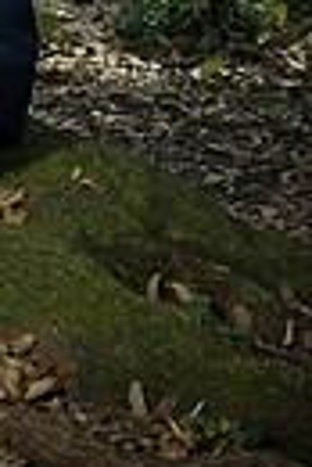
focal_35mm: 311
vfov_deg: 6.5
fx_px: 4032
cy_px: -284
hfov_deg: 4.4
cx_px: -210
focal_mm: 90
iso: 160
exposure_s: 1/100
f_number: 5
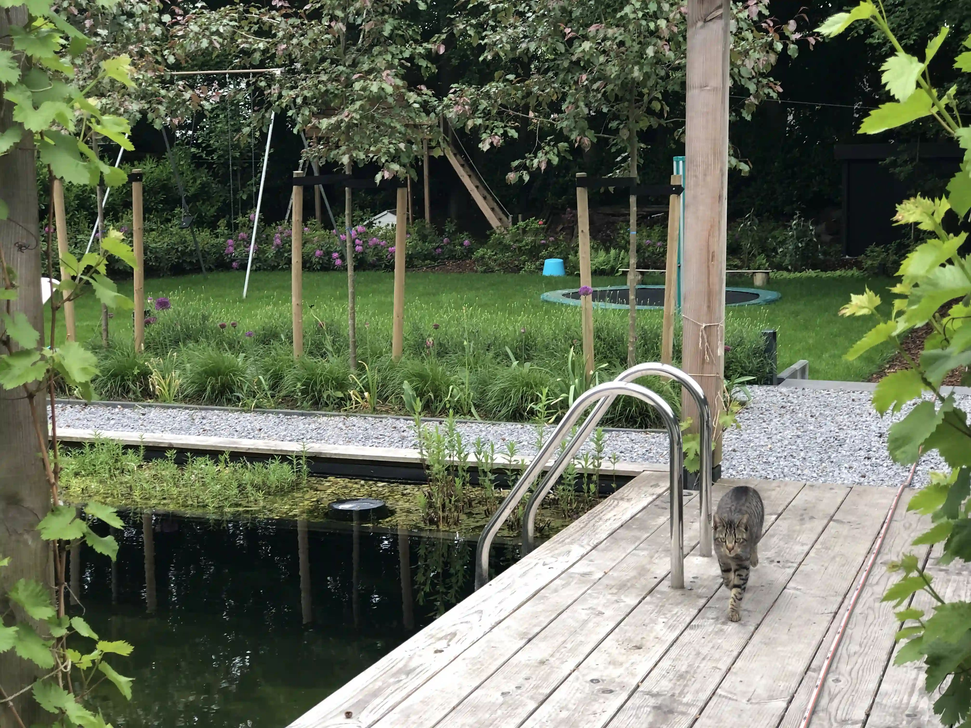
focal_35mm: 57
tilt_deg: -7.5
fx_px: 1599
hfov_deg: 33.8
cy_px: 364
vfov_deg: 25.7
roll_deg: +0.1
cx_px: 486
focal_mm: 6.6
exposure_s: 1/120
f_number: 2.8
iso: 50
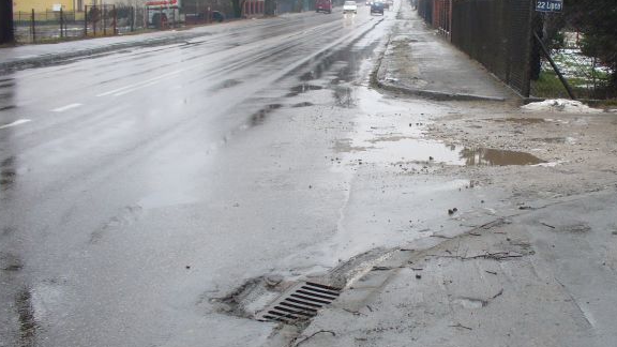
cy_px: 144
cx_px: 418
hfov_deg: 36.8
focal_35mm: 56
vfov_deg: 21.4
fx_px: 916
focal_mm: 6.1
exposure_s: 1/125
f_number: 2.8
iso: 80
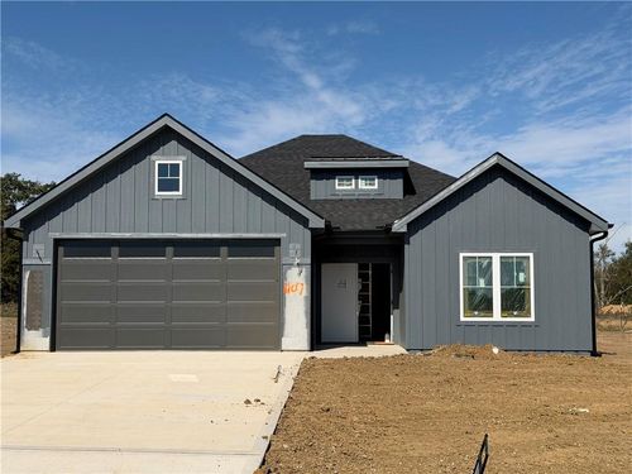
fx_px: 876
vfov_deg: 30.3
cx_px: 316
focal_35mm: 48
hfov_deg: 39.7
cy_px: 237
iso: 80
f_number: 1.78
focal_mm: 6.76
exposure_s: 1/8772
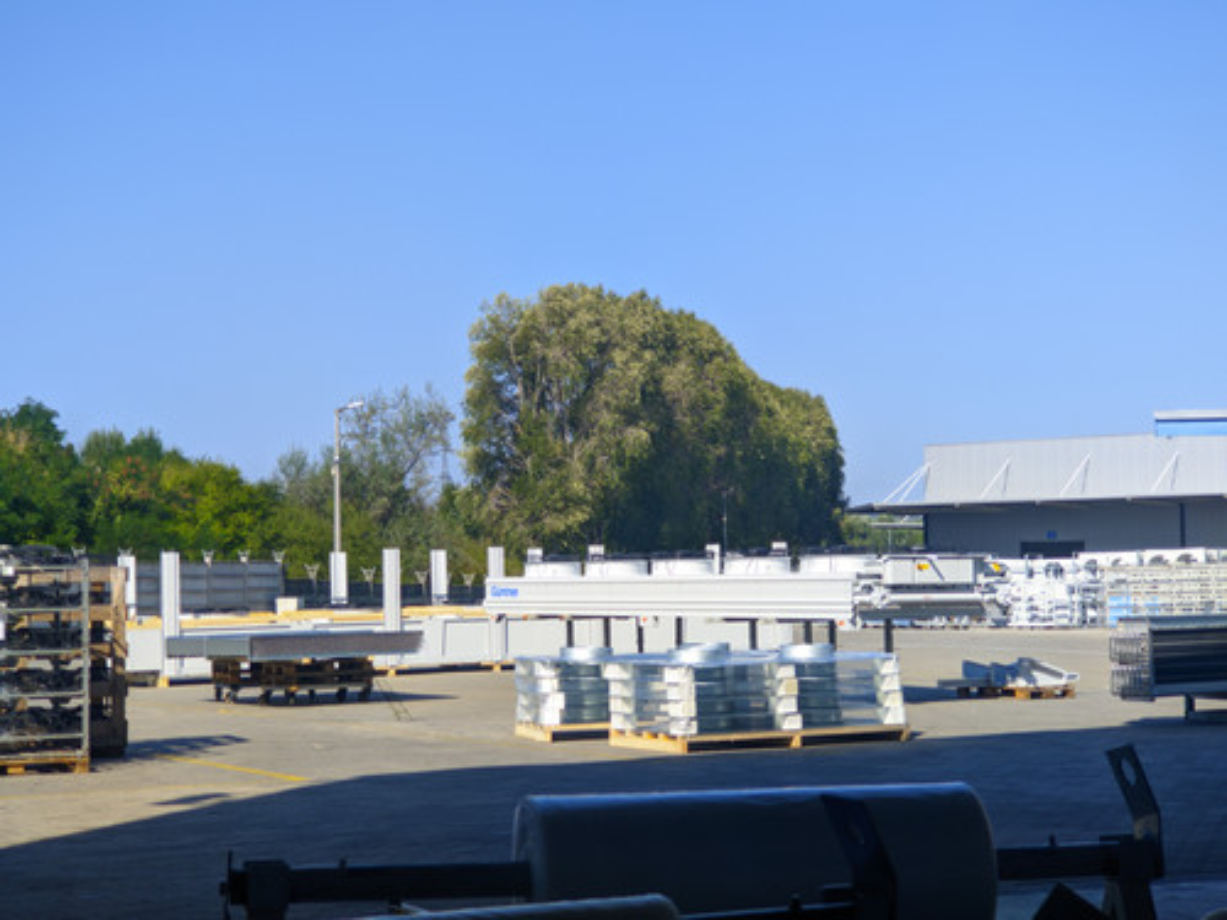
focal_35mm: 63
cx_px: 614
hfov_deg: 30.7
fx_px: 2233
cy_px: 460
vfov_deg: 23.3
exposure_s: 1/780
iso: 48
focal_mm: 7.06
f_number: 2
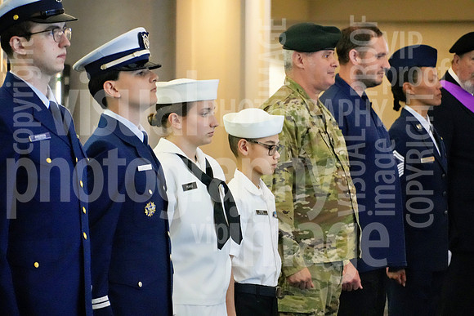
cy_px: 158
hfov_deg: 10.2
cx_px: 237
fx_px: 2667
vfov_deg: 6.8
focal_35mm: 202
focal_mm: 135
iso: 8000
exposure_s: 1/125
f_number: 5.6
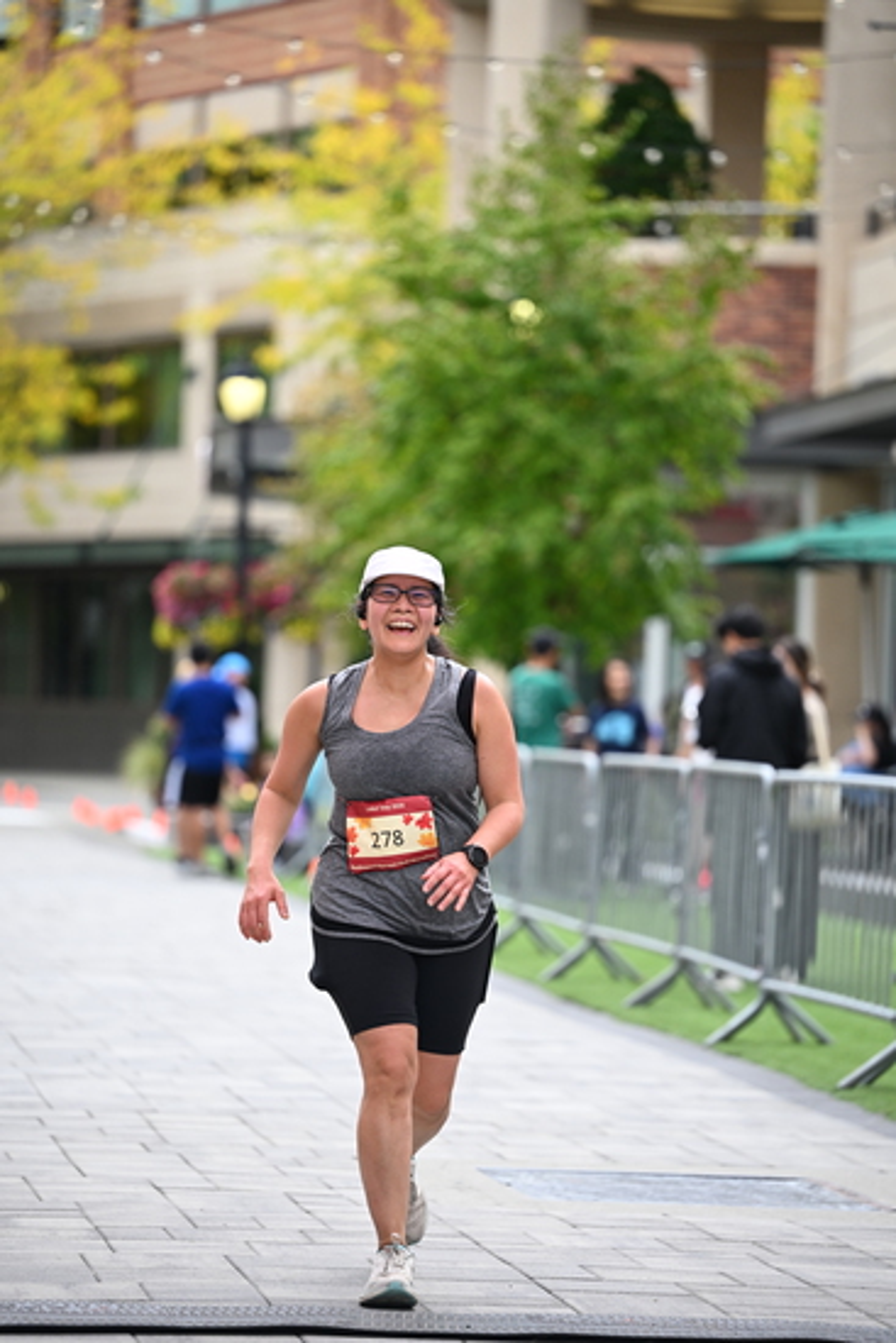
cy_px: 672
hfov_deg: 9.8
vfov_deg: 14.6
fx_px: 5223
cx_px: 448
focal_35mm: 140
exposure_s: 1/2000
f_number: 2.8
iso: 640
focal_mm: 140
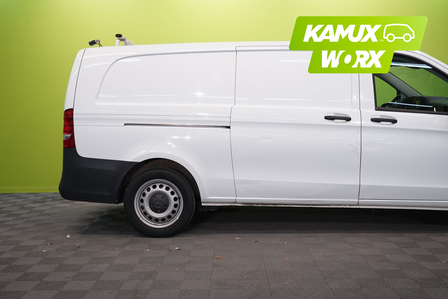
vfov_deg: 35.1
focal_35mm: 38
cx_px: 224
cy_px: 150
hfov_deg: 50.7
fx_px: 473
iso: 400
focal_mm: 38
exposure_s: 1/30
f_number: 5.6
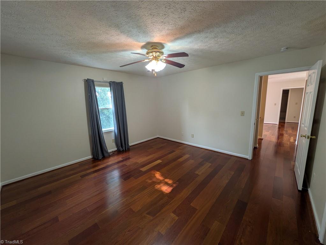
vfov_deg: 85.7
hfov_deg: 102.0
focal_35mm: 14
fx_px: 132
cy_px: 122
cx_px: 163
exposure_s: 1/24
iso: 52
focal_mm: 1.83
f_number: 2.2
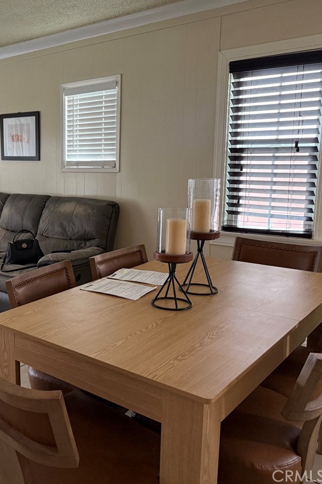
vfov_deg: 55.8
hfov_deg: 36.5
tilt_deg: -10.7
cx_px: 33
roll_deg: +1.7
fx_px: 456
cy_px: 238
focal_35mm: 34
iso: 250
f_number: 1.78
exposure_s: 1/60
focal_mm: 6.76
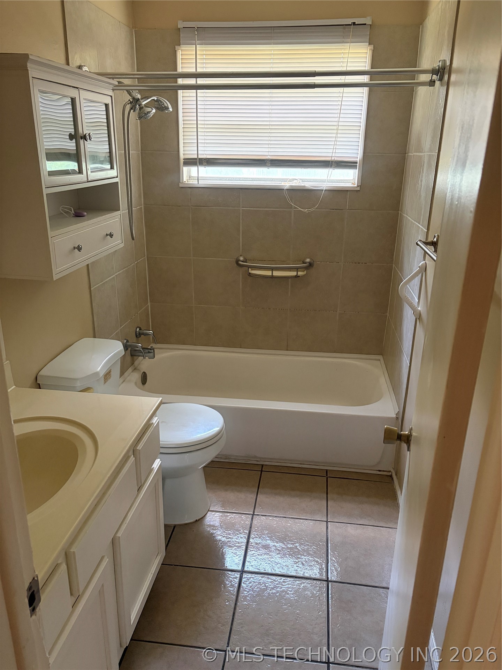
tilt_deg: -19.7
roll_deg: -1.5
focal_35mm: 26
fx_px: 503
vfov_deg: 67.3
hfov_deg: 53.1
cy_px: 335
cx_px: 251
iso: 320
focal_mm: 5.96
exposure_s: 1/60
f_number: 1.6
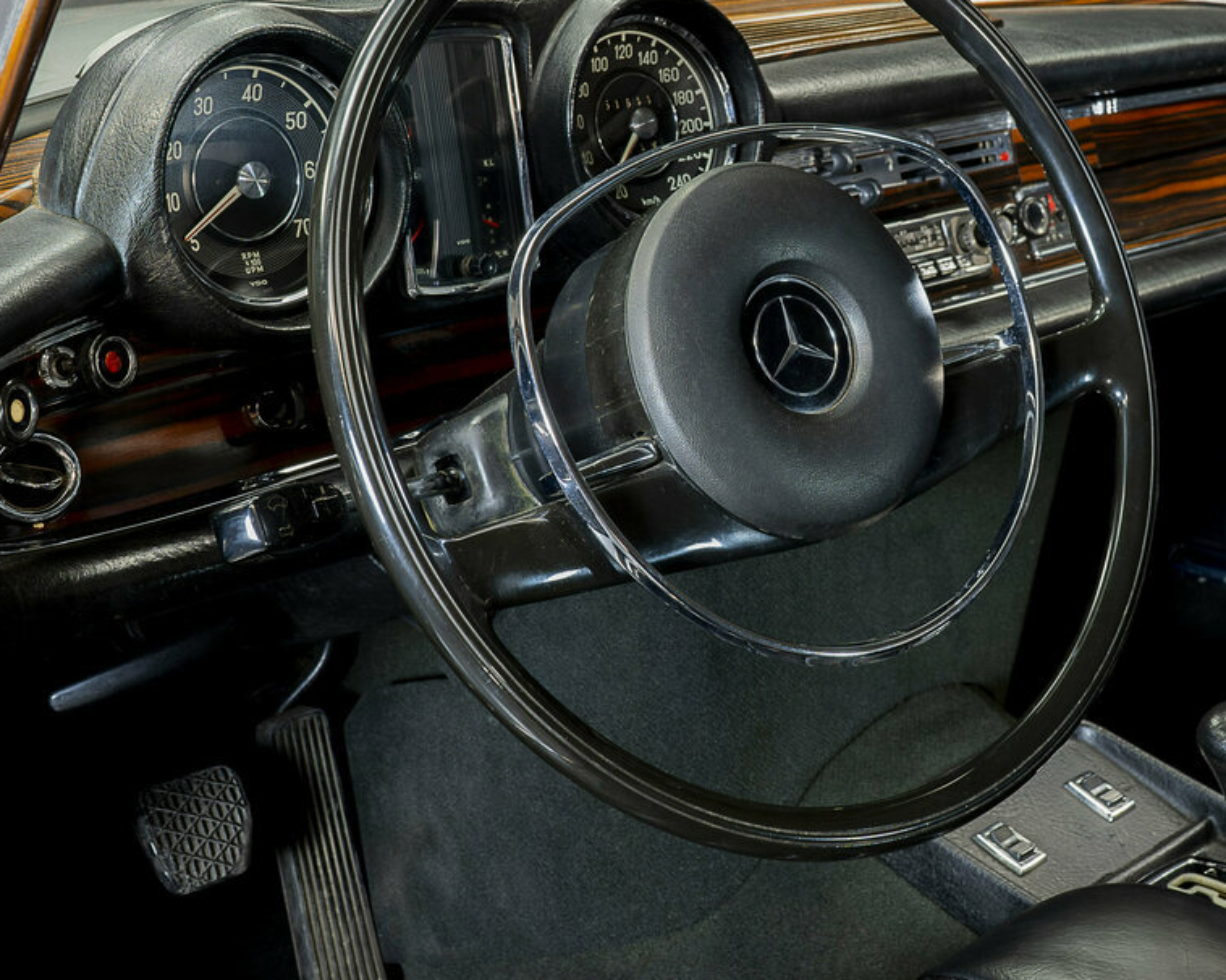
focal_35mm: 55
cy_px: 341
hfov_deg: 33.7
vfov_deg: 27.5
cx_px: 857
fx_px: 1995
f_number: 11
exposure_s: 5
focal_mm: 37
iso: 250
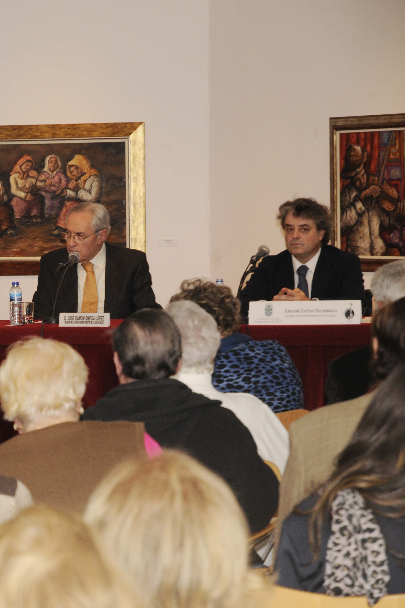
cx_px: -33
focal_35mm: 154
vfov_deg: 13.3
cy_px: 305
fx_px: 2599
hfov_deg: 8.8
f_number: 5.6
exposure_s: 1/60
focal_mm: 68
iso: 400
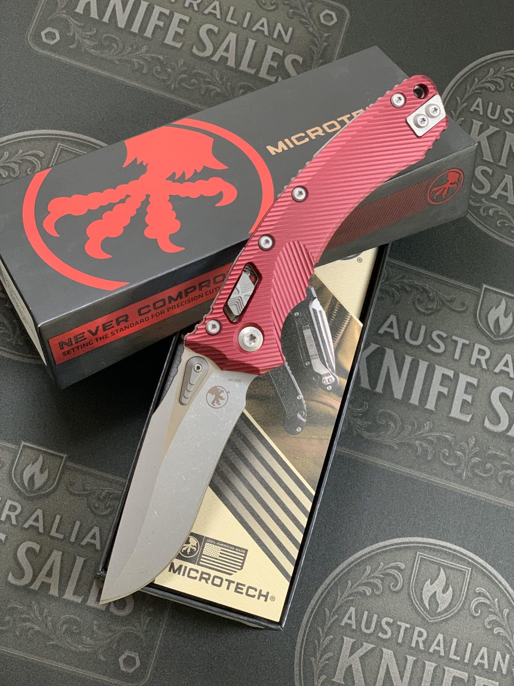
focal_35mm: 52
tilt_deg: -73.3
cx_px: 257
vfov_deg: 36.8
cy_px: 343
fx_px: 1030
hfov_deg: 28.0
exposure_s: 1/50
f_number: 2.4
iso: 320
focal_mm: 6
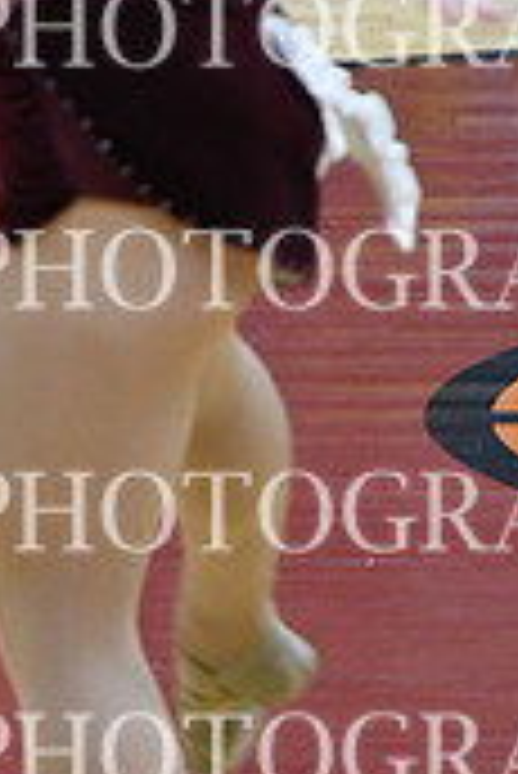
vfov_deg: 2.2
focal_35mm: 932
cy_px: 148
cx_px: -79
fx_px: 20074
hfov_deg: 1.5
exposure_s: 1/400
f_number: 3.5
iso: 4000
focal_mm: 185
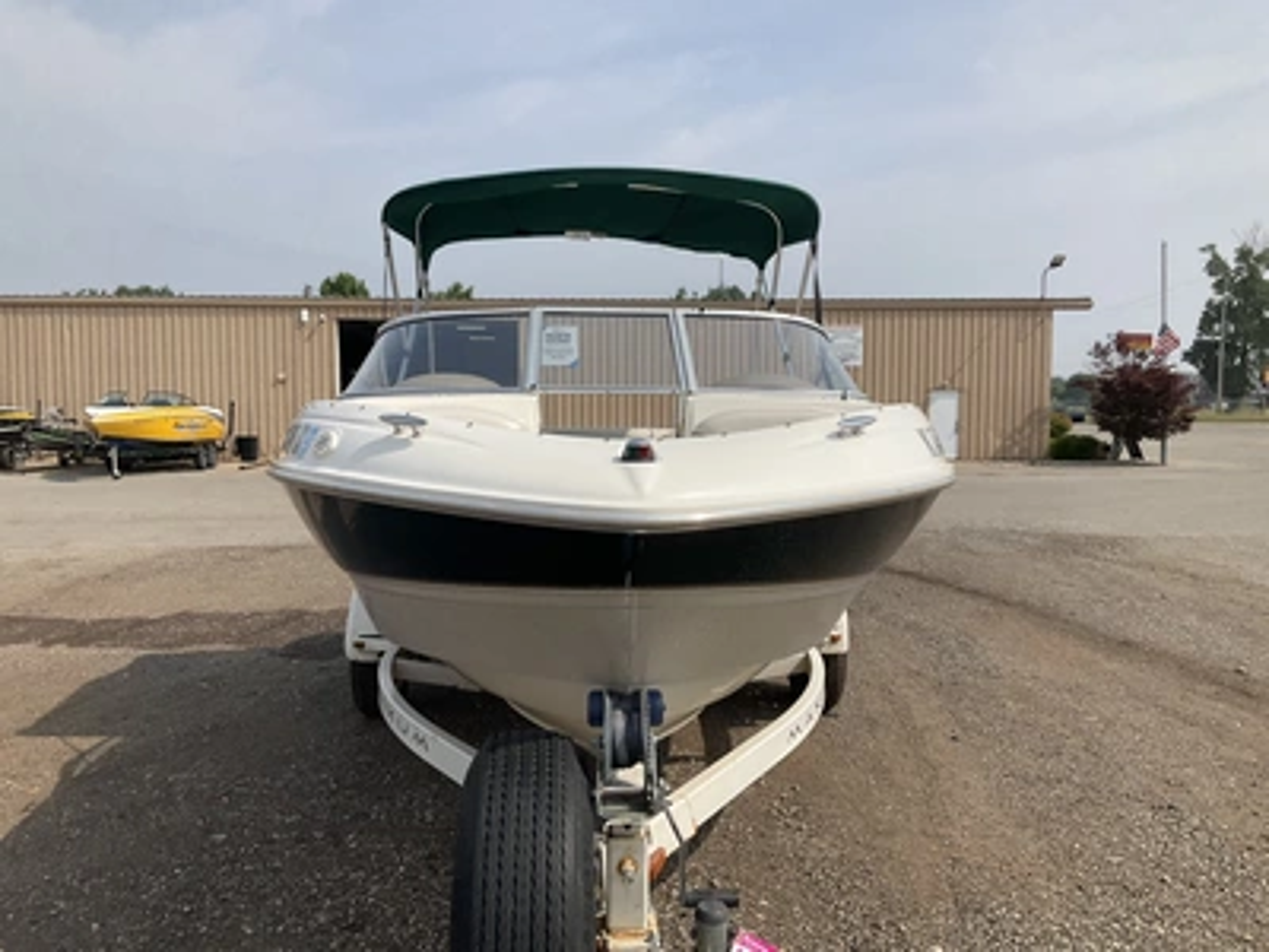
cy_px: 476
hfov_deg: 61.7
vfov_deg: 48.2
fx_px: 1063
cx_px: 634
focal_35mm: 29
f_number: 1.8
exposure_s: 1/2427
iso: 25
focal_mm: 3
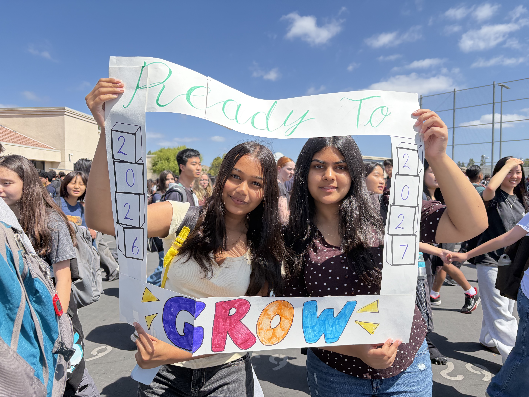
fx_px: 397
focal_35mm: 26
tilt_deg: -1.1
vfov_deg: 53.1
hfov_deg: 67.3
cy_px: 198
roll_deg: -0.1
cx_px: 264
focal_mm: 5.96
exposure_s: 1/1587
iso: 64
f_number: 1.6
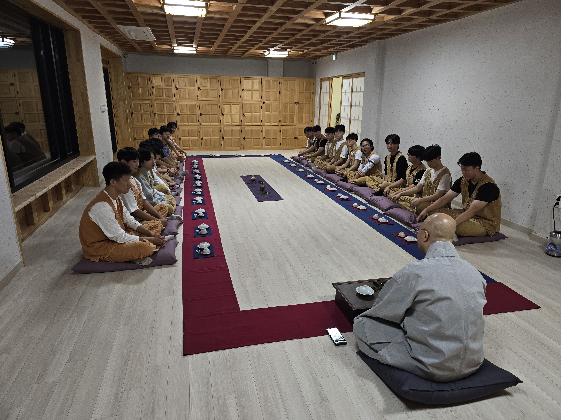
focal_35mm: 23
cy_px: 210
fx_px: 373
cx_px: 280
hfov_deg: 73.9
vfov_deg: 58.9
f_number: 1.7
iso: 160
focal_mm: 6.3
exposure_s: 1/120
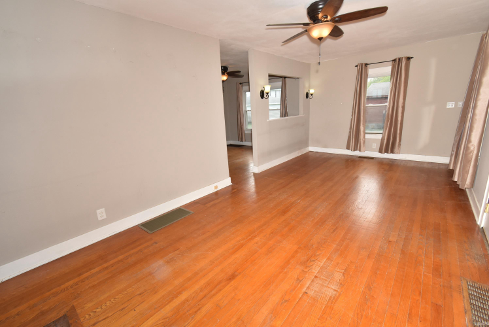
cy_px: 164
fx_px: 204
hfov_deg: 100.3
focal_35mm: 15
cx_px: 244
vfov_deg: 77.4
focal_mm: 10
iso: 400
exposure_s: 1/100
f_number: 9
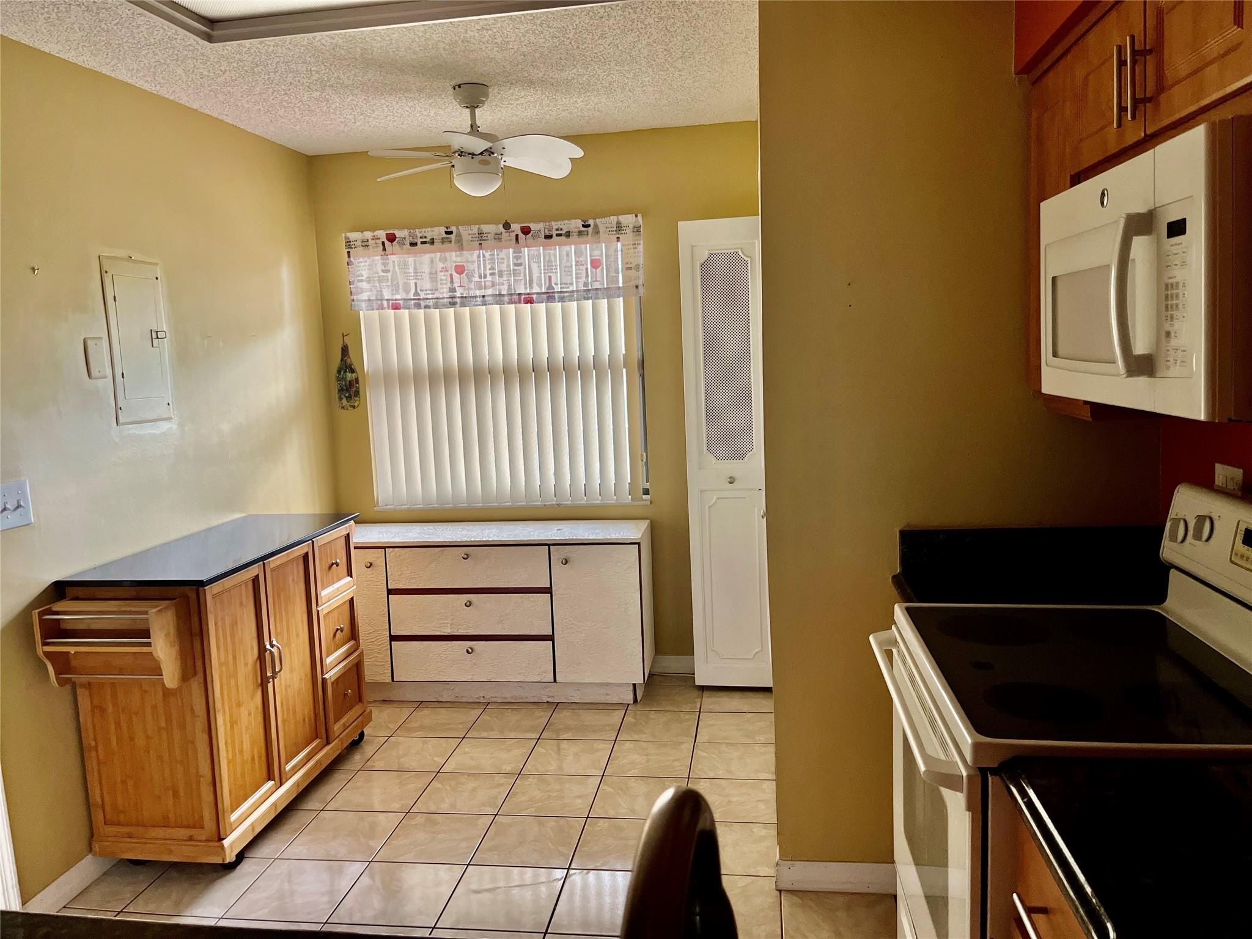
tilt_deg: -7.3
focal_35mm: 26
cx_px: 626
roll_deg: +3.1
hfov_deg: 67.3
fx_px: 940
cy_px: 470
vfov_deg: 53.1
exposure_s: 1/60
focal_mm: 5.1
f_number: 1.6
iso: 250
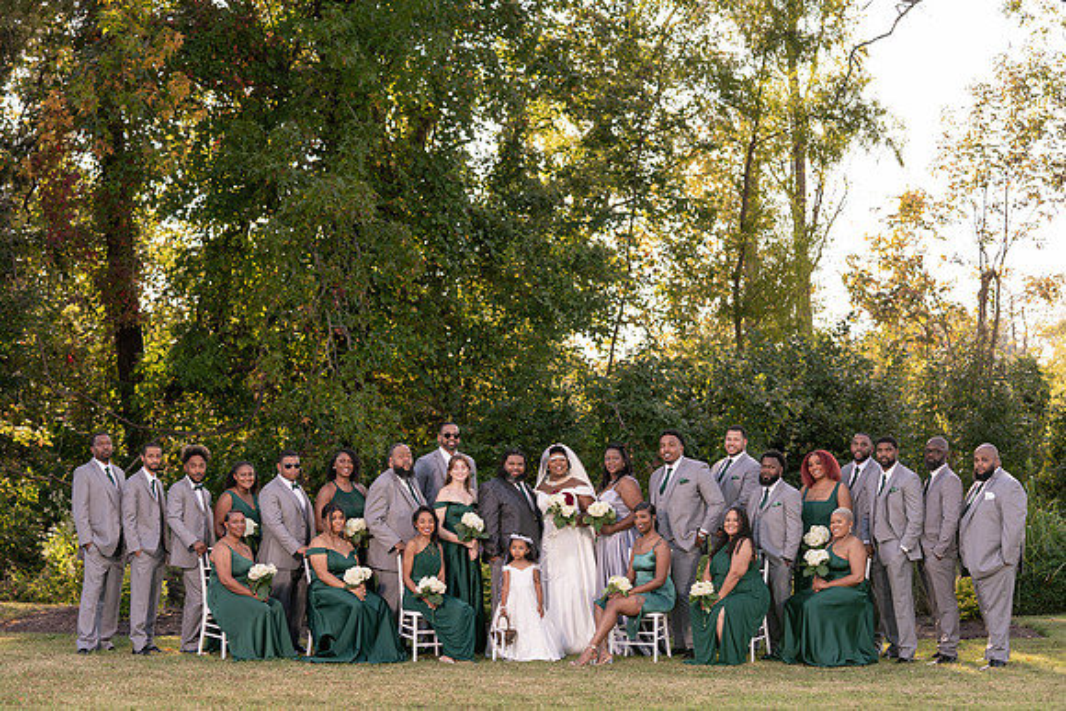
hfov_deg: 27.8
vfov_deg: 18.7
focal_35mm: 73
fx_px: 2155
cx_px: 532
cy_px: 346
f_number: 4
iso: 125
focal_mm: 70
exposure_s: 1/200
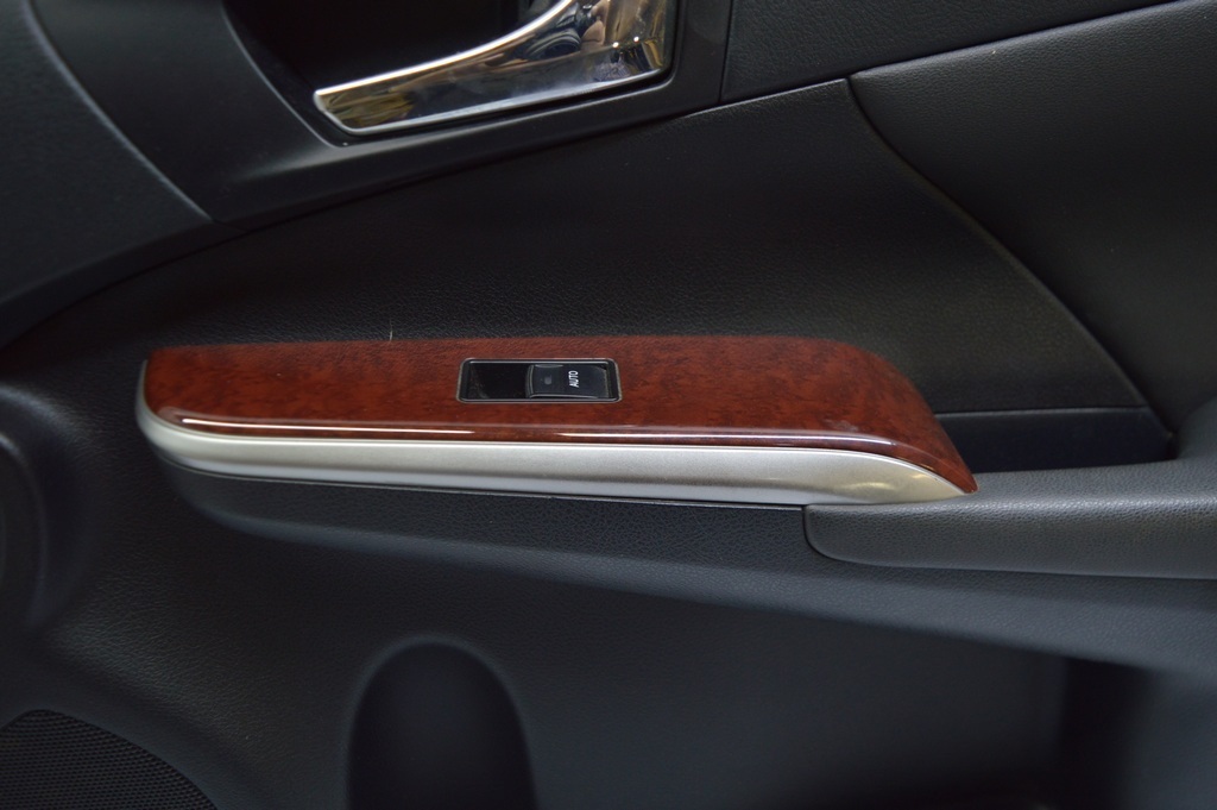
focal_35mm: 30
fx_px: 1013
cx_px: 608
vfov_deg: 43.5
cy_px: 405
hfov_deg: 62.0
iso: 400
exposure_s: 1/50
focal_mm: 20
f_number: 3.8
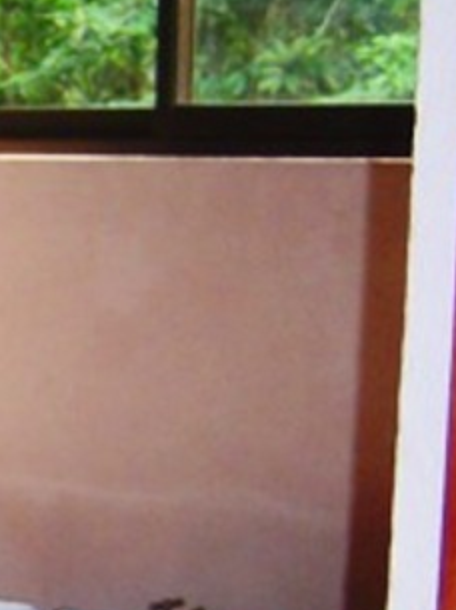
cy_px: 606
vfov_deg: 16.0
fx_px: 2130
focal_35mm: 121
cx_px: -264
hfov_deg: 11.6
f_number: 2.4
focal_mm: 5.6
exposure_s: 1/60
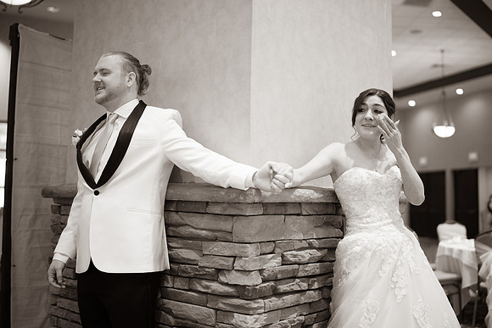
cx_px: 258
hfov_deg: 50.0
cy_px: 156
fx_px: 527
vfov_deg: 34.6
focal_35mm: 39
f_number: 1.2
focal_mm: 35
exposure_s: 1/320
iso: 800
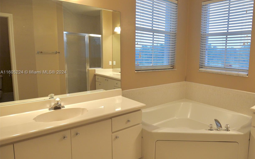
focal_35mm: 24
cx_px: 167
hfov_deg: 72.9
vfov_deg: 51.0
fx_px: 167
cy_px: 73
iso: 400
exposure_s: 1/100
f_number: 5
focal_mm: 12
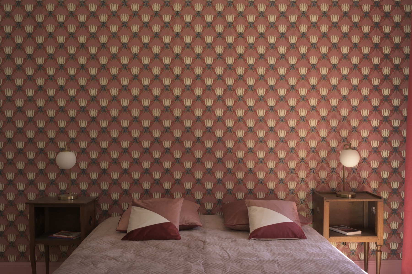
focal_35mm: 33
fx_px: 378
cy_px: 137
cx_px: 206
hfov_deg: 57.2
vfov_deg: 39.9
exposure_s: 1/15
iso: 100
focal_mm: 33
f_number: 6.3
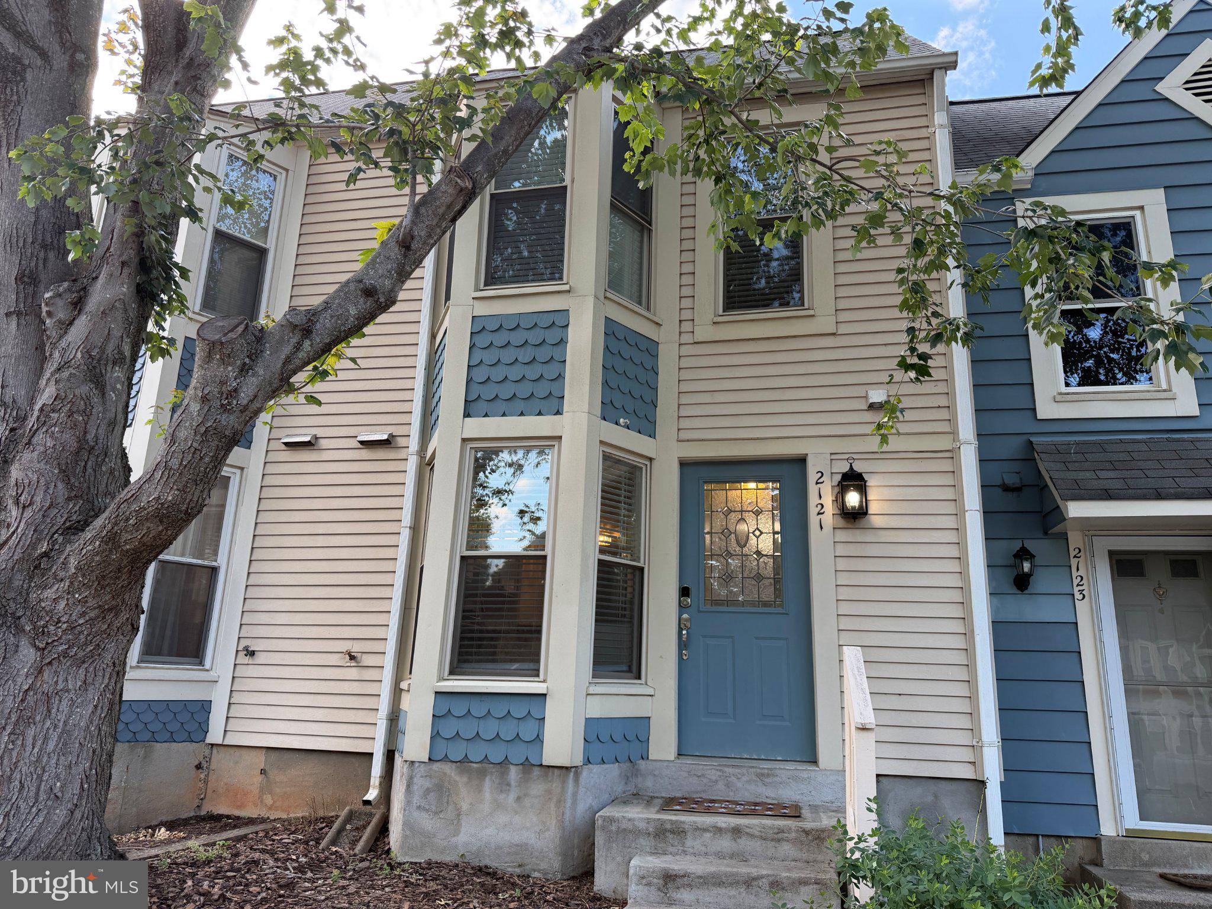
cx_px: 606
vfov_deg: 56.8
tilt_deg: +15.4
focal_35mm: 24
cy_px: 454
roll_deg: -1.9
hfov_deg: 71.6
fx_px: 840
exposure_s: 1/368
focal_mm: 6.76
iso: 100
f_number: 1.78
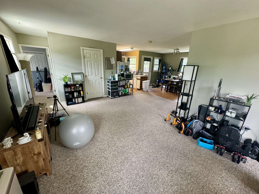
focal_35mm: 14
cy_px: 97
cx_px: 130
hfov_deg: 102.1
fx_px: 105
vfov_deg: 85.7
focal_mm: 2.22
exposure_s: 1/60
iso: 200
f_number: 2.2
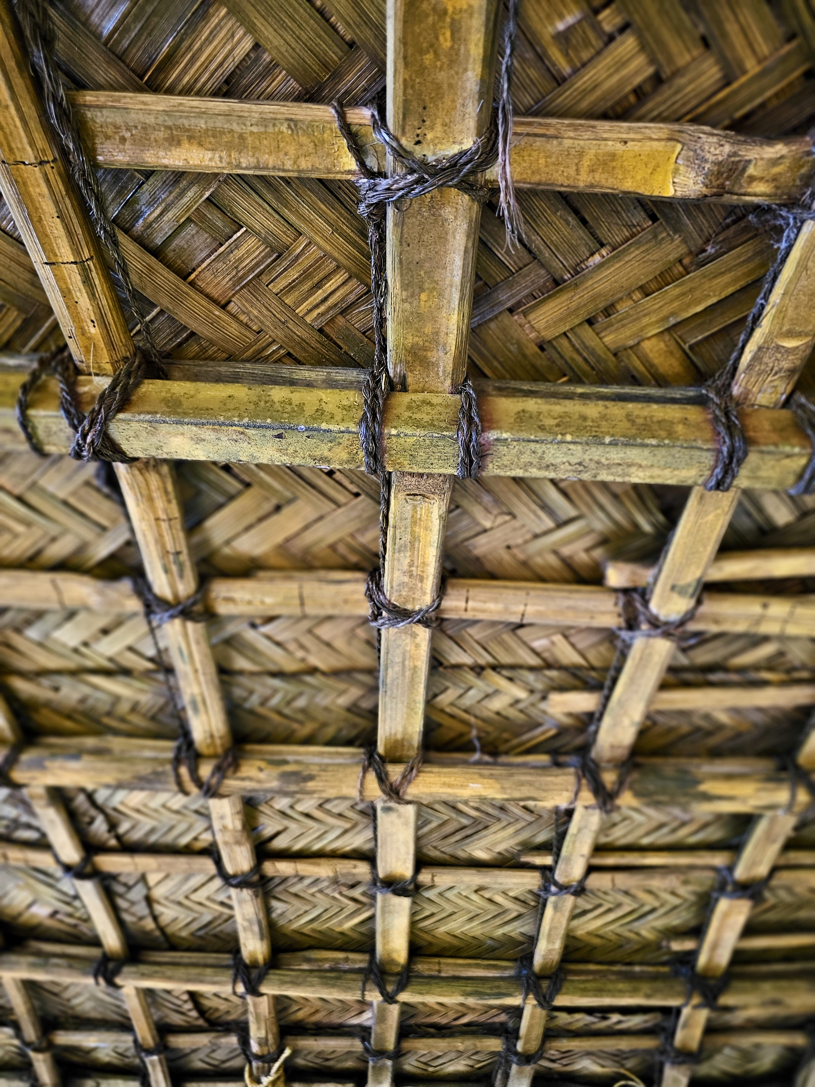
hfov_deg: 58.9
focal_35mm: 23
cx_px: 408
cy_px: 544
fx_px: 722
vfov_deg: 73.9
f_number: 1.7
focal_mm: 6.3
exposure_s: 1/120
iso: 64
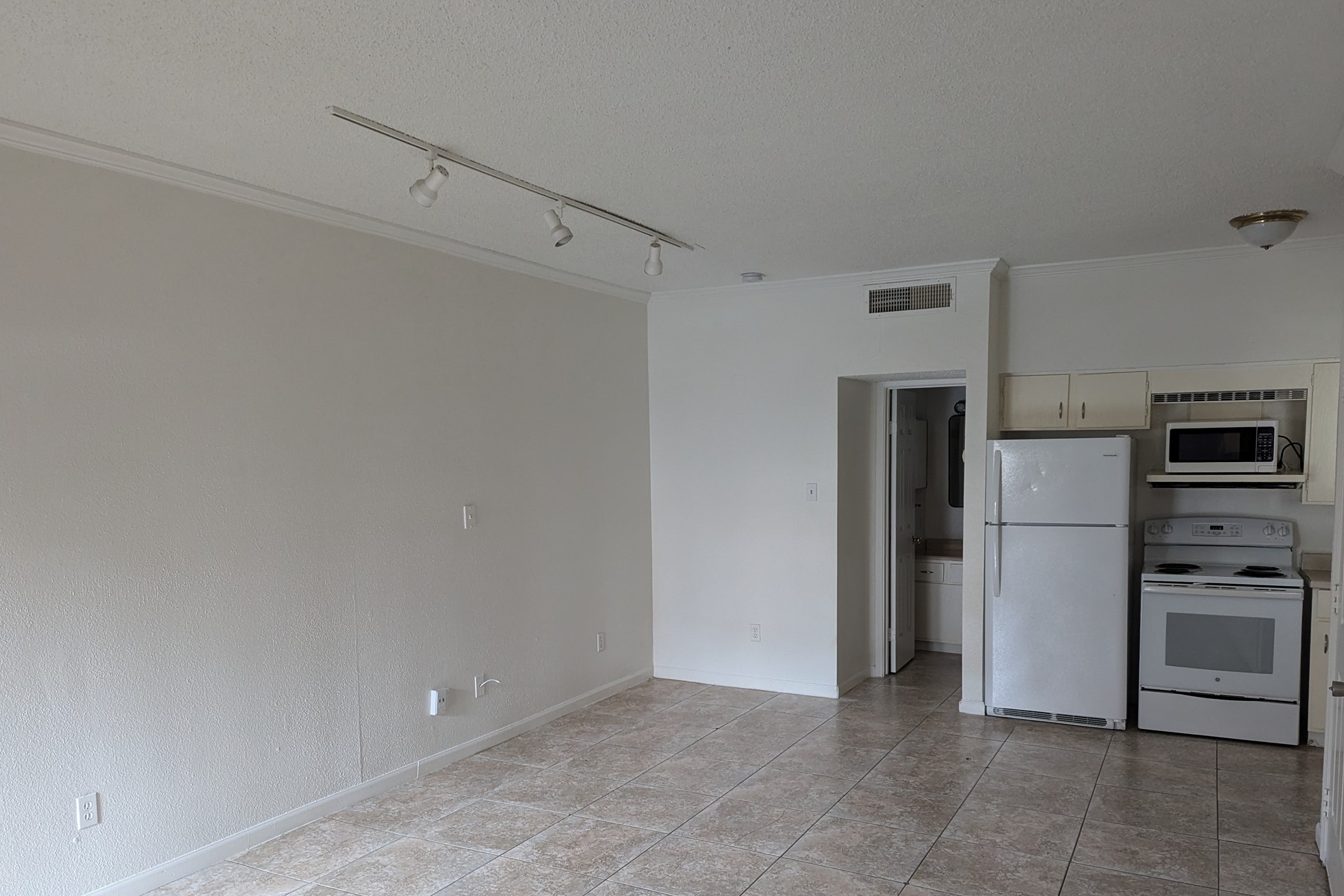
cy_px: 513
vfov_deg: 49.4
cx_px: 682
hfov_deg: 69.4
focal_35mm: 26
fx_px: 971
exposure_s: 1/68.2
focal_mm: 6.81
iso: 351
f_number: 1.85
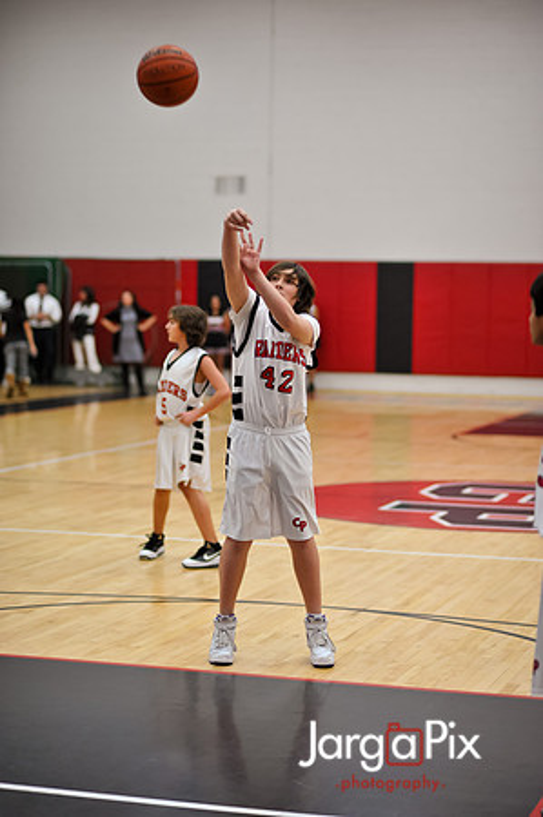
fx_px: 1927
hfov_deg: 16.0
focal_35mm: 85
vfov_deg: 23.9
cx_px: 272
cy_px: 408
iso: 1100
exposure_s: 1/500
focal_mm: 85
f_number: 2
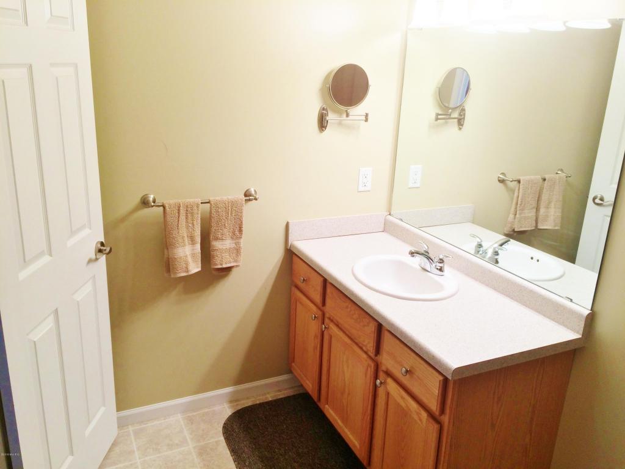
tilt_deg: -18.5
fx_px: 524
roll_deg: -1.5
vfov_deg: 48.2
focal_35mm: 29
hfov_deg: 61.7
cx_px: 312
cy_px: 234
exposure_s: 1/40
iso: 40
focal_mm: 4.15
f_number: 2.2
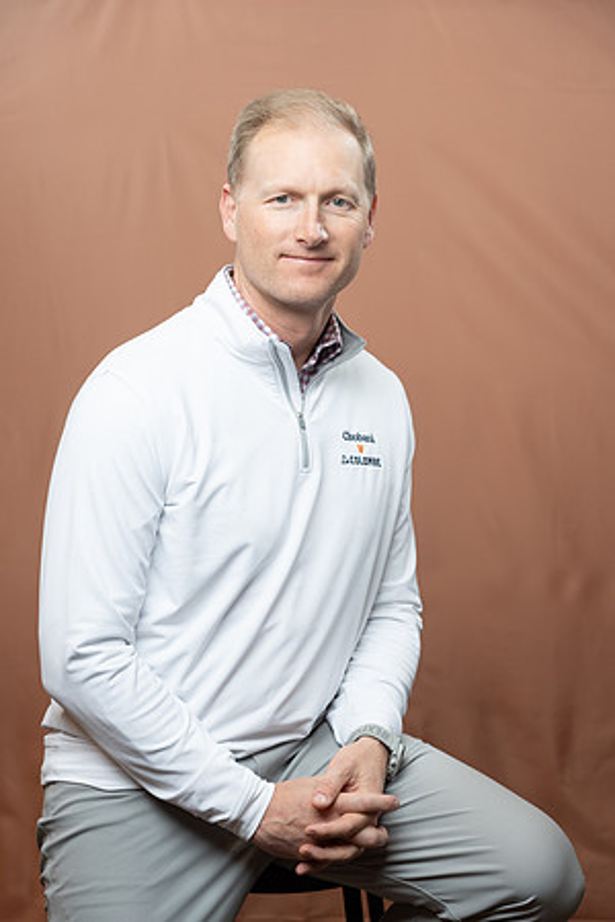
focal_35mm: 66
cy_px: 461
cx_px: 308
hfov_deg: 20.6
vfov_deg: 30.5
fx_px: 1691
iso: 320
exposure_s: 1/160
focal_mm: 66
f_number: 4
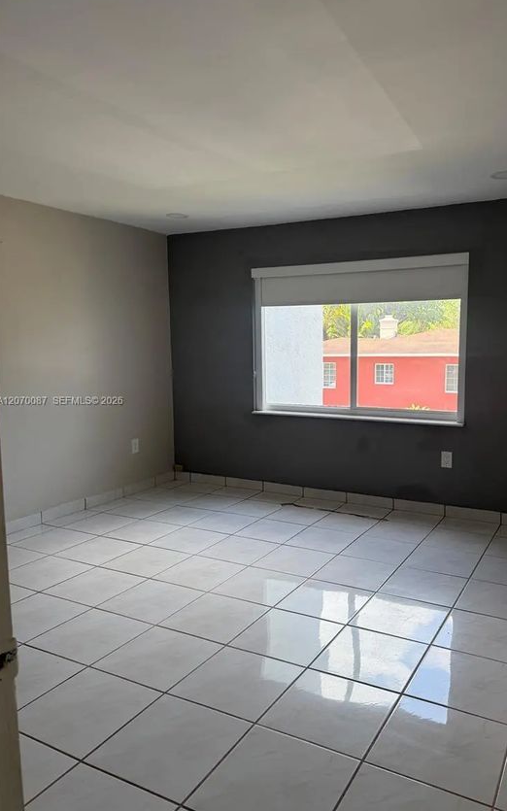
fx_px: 575
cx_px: 306
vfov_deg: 70.4
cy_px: 402
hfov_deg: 47.3
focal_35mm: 26
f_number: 1.78
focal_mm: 6.76
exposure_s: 1/178
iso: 100
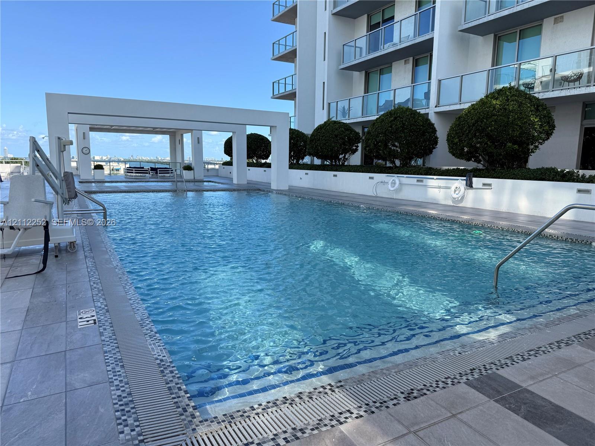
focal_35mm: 24
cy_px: 223
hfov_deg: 71.6
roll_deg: -1.3
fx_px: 413
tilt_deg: -8.9
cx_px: 298
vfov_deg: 56.8
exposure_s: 1/2169
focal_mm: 6.76
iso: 80
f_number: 1.78
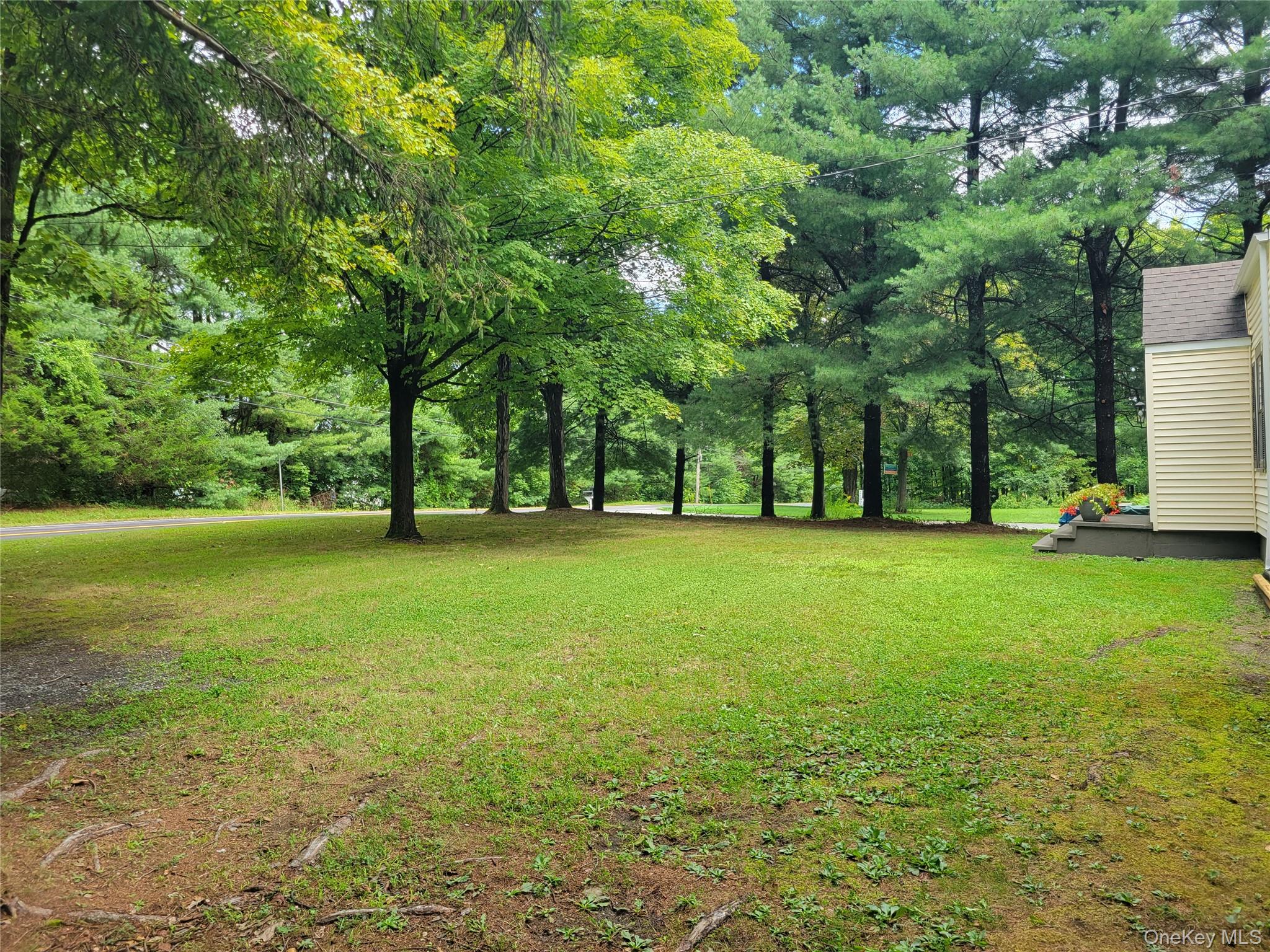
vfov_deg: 53.1
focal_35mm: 26
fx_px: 954
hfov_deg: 67.3
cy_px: 476
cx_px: 635
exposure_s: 1/228
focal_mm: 5.4
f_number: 1.8
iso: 40
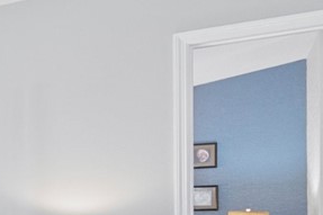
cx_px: -281
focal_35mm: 68
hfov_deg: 20.0
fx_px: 610
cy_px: 290
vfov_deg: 18.4
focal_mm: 12
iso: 640
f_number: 9
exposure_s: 1/2
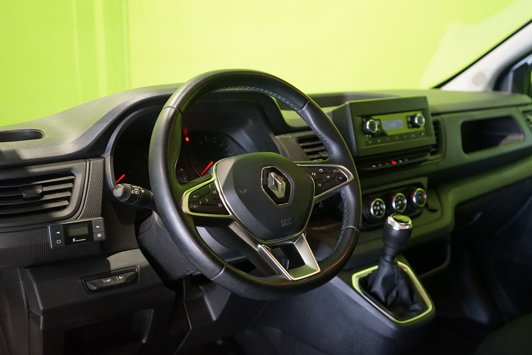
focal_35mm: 37
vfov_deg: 35.9
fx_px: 547
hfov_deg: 51.9
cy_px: 183
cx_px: 274
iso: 6400
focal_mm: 34
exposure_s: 1/160
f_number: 4
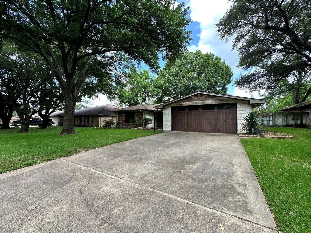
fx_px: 126
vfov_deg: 85.7
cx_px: 156
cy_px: 116
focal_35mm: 14
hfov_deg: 102.1
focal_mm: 2.22
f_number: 2.2
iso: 40
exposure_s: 1/208
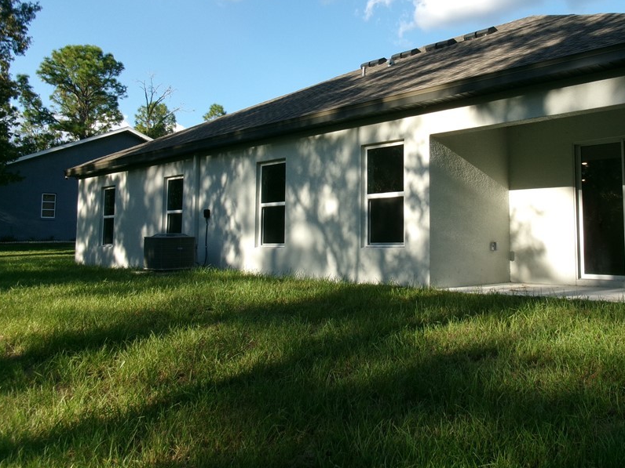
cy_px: 168
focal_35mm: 36
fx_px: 650
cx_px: 393
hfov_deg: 50.8
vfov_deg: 39.3
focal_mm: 5.1
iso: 100
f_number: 3.9
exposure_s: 1/480
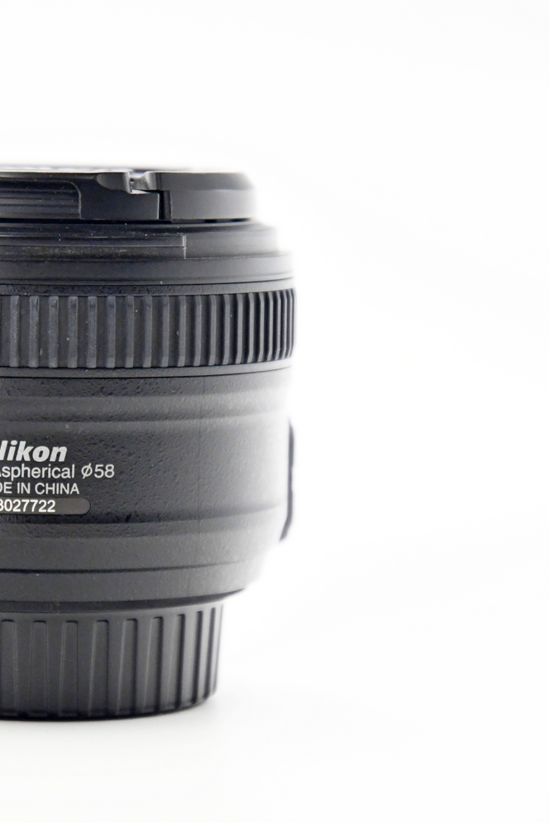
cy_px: 412
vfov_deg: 11.4
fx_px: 4139
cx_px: 60
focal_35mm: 181
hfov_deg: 7.6
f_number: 4
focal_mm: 80
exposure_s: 1/640
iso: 2000
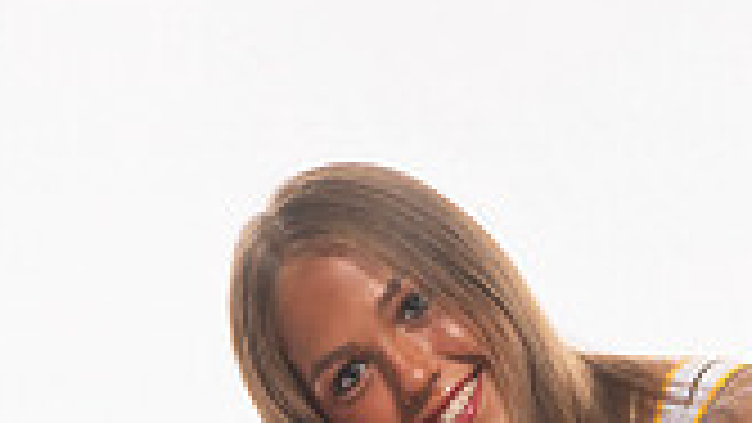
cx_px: 572
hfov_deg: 13.8
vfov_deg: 7.4
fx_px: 3091
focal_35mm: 155
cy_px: 990
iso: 640
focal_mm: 55
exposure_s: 1/400
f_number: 7.1
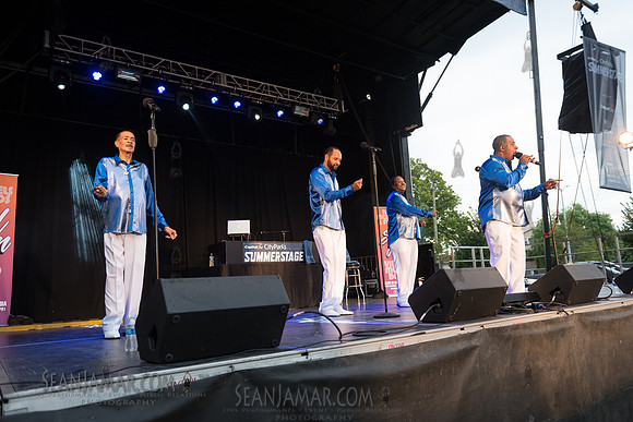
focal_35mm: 27
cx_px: 316
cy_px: 211
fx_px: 475
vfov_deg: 48.0
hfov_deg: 67.4
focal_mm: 27
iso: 1250
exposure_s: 1/320
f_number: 3.5
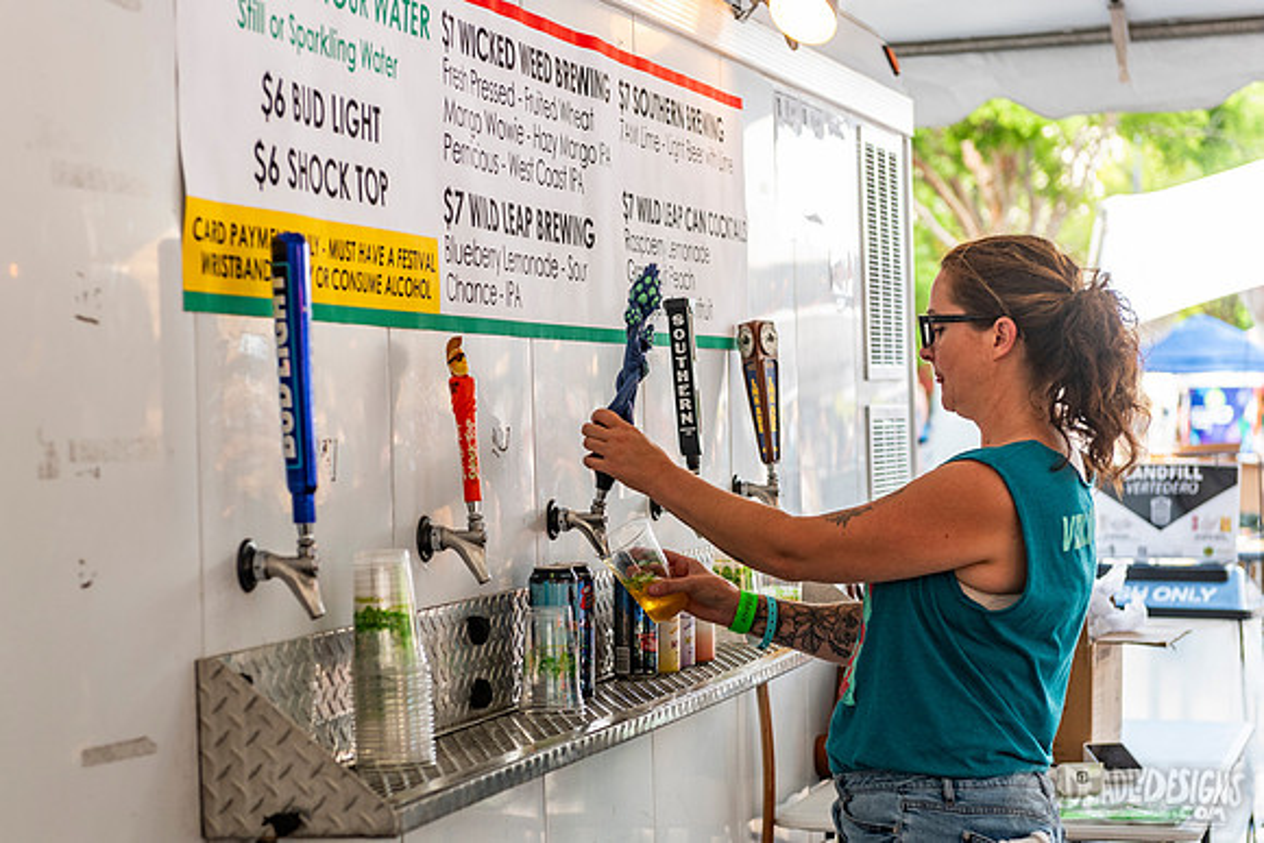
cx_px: 616
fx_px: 2936
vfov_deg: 16.3
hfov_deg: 24.3
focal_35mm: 84
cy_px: 465
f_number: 4
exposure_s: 1/200
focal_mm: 70
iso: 400
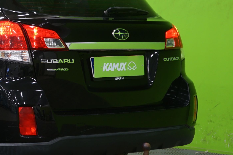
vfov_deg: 9.8
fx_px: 906
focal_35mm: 140
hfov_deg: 14.1
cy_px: 31
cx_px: -63
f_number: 5
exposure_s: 1/8
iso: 400
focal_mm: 50
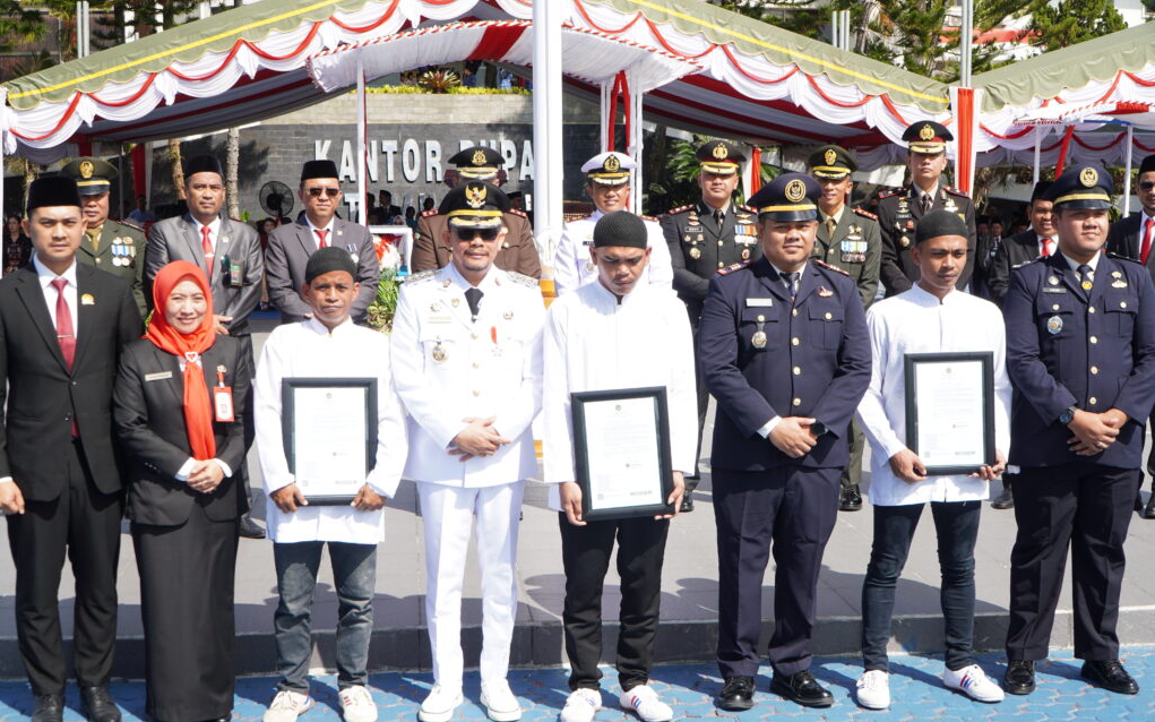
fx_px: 1448
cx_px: 578
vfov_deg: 28.0
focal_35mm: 46
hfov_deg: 43.5
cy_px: 376
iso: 100
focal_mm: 30
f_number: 6.3
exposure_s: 1/250
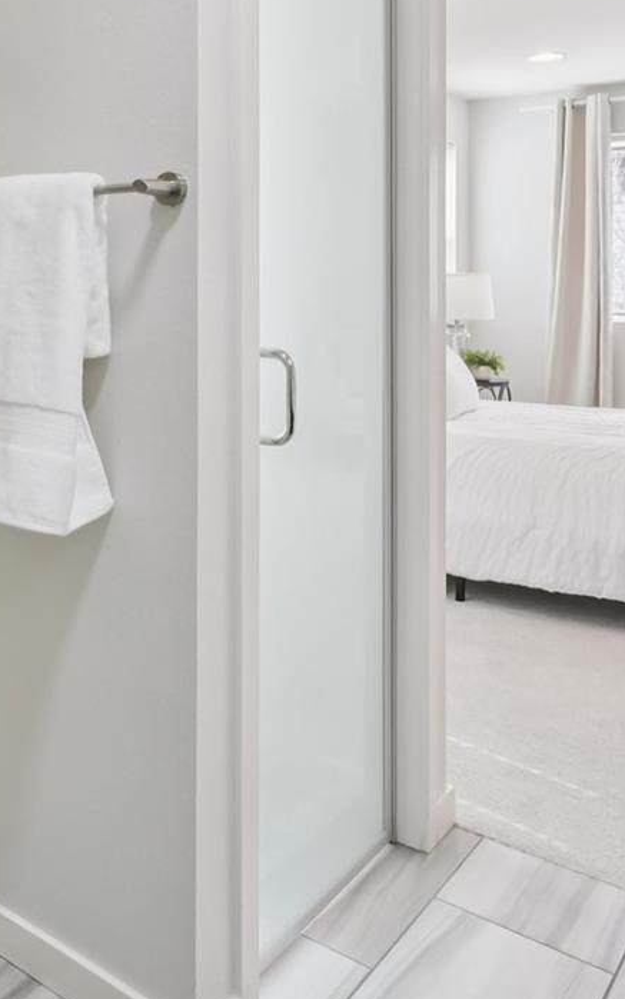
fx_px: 954
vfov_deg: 53.8
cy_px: 306
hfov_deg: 32.1
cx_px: -60
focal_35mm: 35
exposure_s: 1/25
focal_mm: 10
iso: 800
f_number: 8
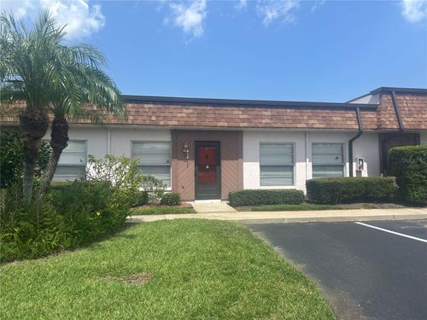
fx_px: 321
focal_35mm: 26
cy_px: 160
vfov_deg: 53.1
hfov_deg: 67.3
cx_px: 214
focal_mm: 5.7
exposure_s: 1/3165
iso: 50
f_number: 1.5
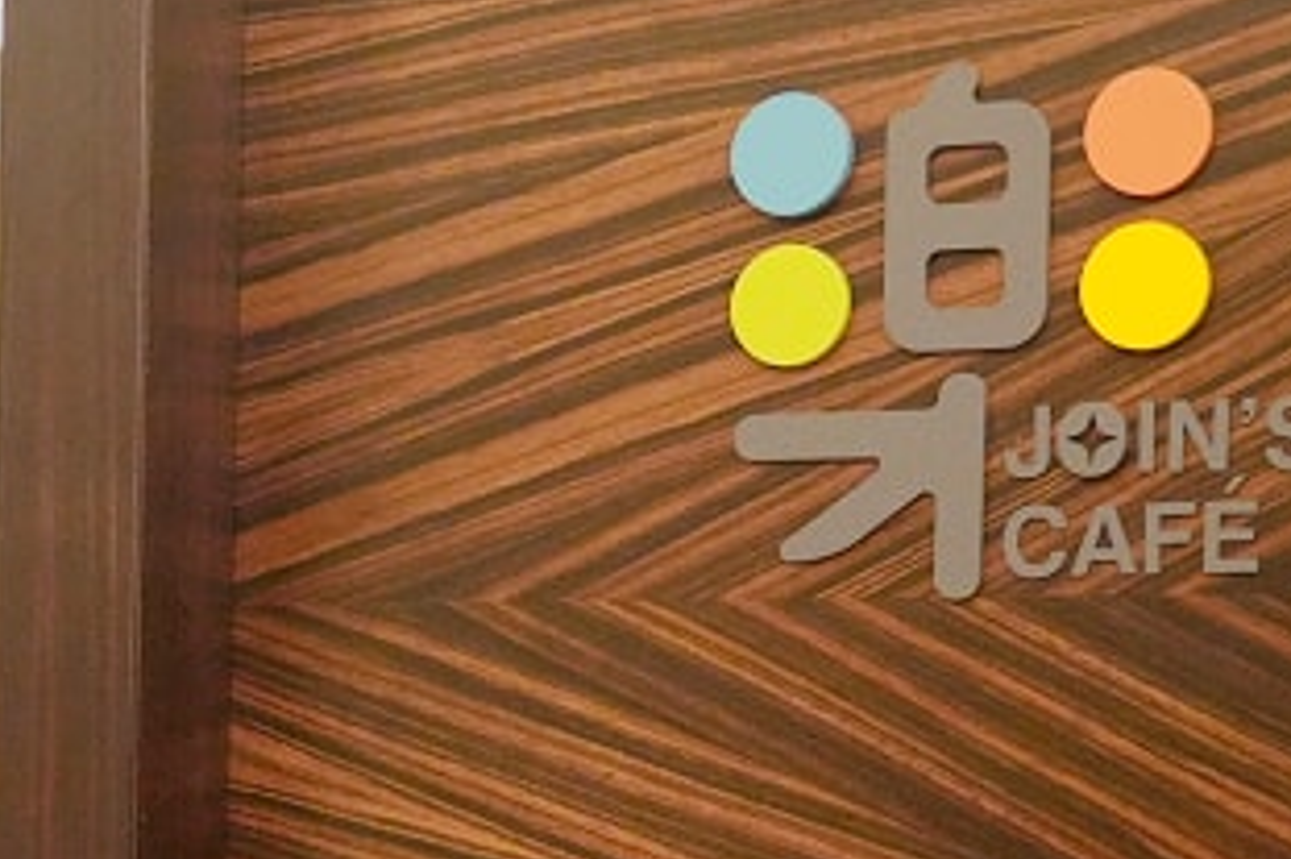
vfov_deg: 12.2
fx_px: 3871
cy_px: 1170
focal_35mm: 108
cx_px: -112
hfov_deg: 18.3
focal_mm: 28
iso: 5000
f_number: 2.8
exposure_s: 1/160
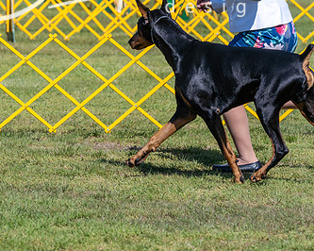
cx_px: 130
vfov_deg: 4.2
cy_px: 41
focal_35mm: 366
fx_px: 3399
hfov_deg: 5.3
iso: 400
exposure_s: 1/2000
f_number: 6.3
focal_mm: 192
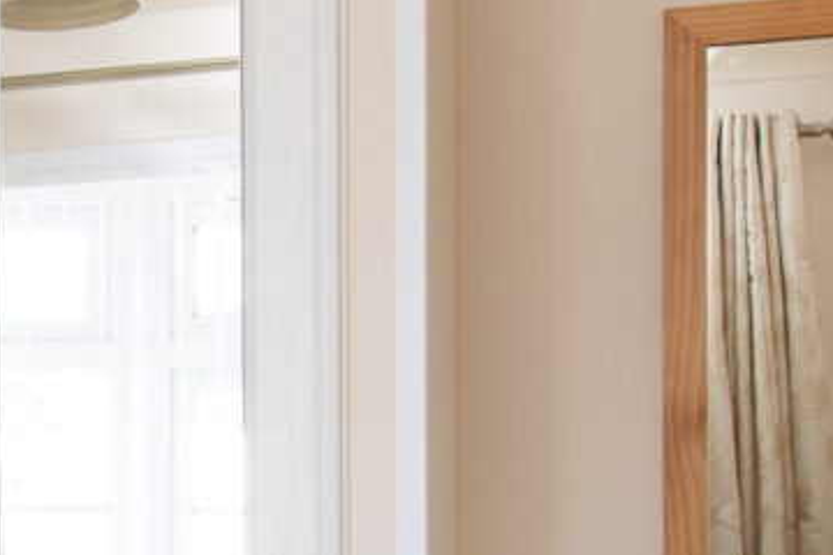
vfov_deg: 16.6
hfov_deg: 21.3
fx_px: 1851
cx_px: -419
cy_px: 587
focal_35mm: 80
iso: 200
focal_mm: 10
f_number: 8
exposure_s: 1/13
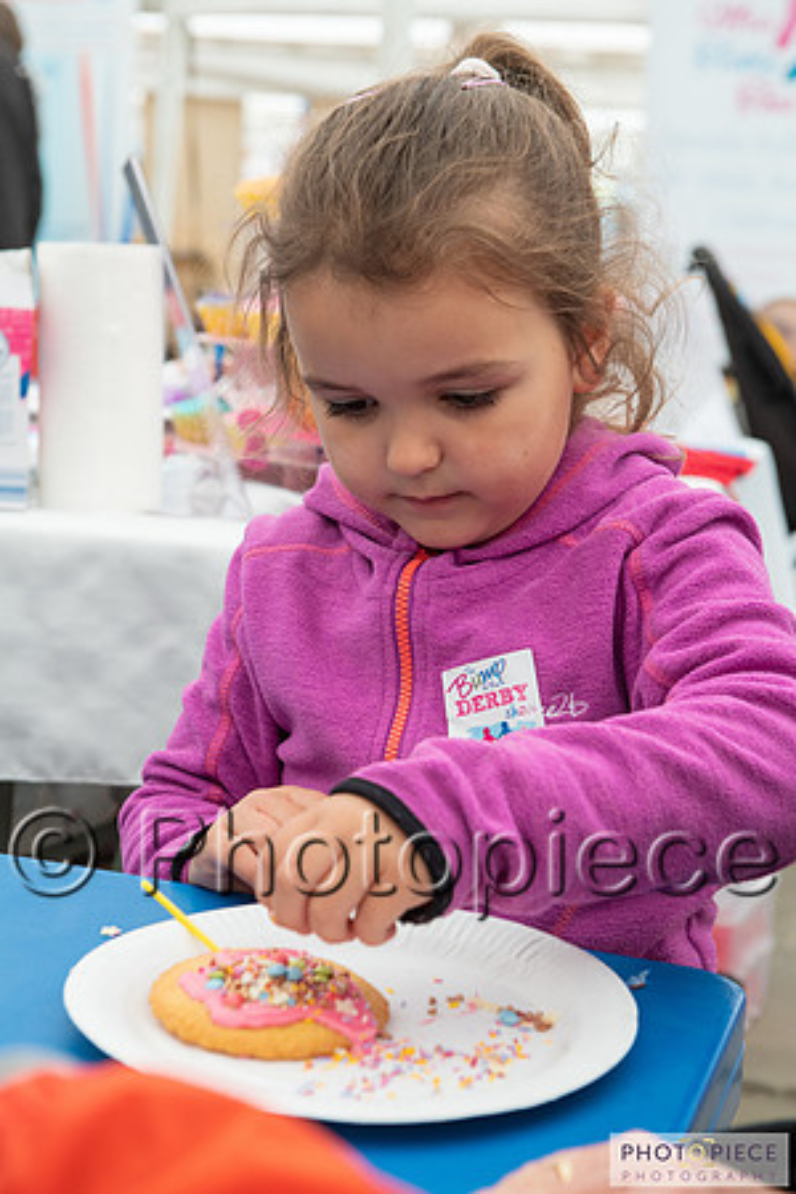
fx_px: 2189
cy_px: 597
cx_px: 398
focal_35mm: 66
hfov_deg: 20.6
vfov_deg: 30.5
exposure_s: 1/160
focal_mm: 66
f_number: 6.3
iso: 320
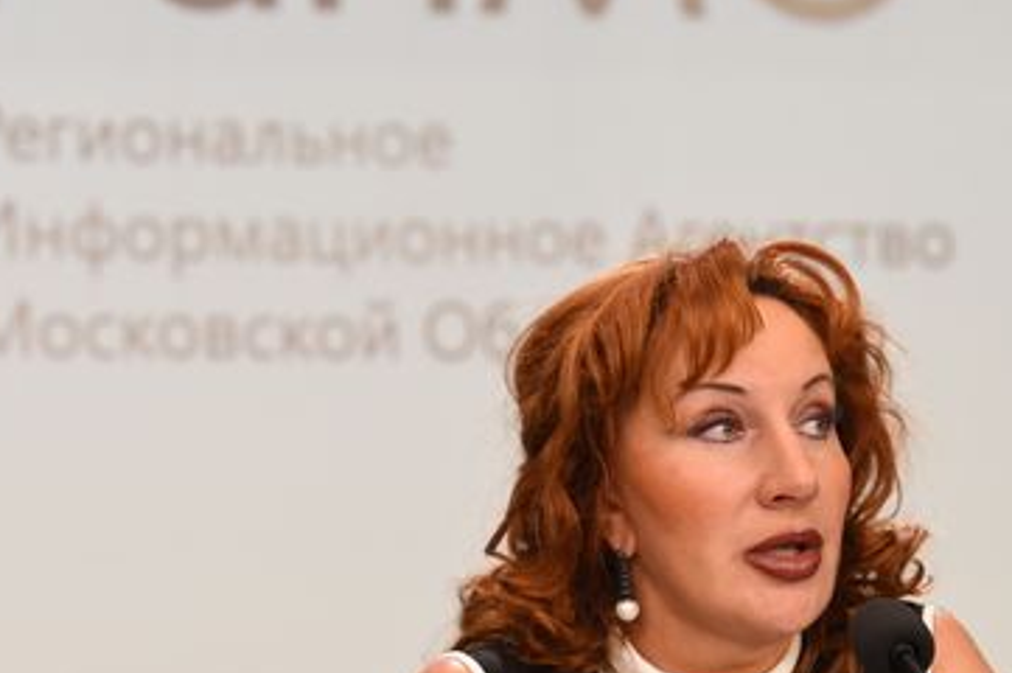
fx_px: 7358
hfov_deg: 7.9
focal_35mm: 262
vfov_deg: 5.2
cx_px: 457
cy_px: 376
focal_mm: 135
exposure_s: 1/250
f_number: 3.5
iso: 1600
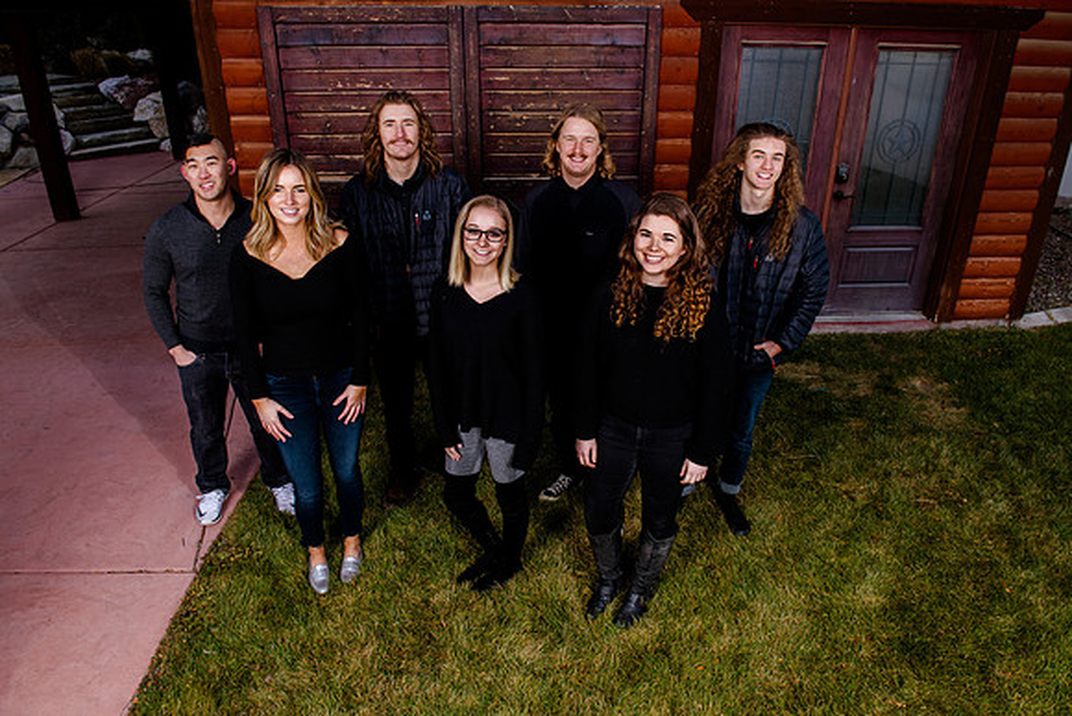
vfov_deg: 52.6
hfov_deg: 73.0
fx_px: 724
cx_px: 540
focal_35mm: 24
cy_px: 358
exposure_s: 1/160
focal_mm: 24
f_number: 7.1
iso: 200
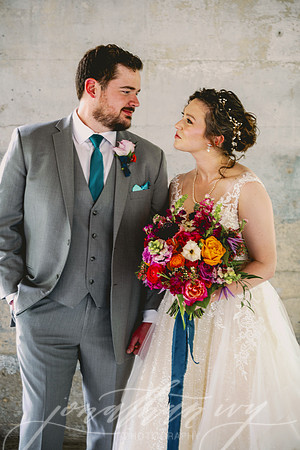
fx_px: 875
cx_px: 150
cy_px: 225
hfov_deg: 19.5
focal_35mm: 70
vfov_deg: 28.8
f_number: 2.8
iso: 200
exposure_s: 1/25
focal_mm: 70
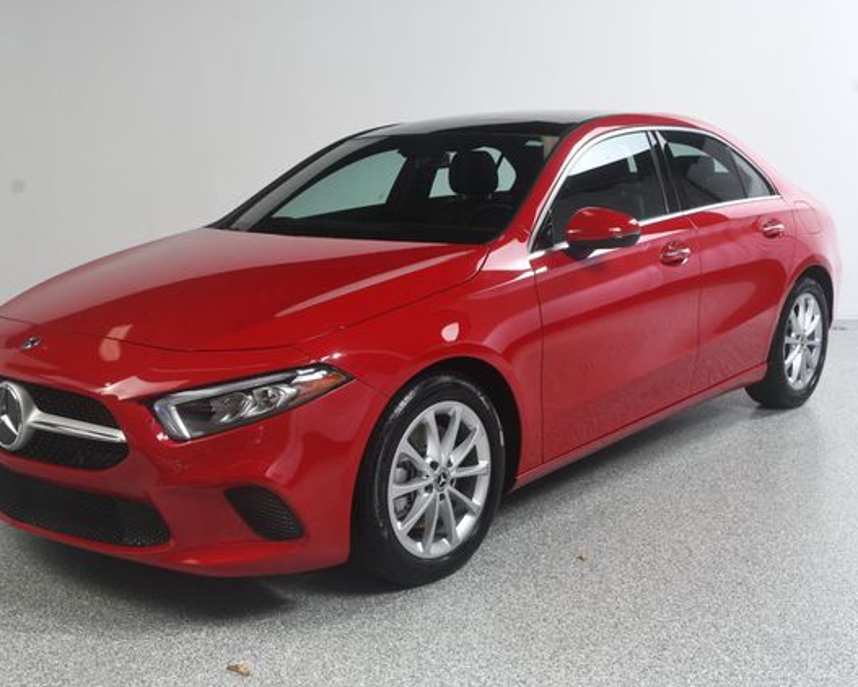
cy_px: 342
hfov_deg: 44.7
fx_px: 1042
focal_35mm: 41
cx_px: 374
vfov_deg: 36.5
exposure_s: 1/160
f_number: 9
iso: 100
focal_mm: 24
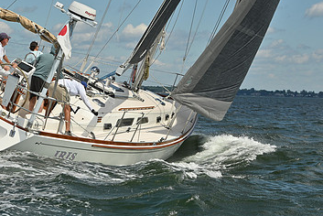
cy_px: 48
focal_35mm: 115
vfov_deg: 11.9
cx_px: 113
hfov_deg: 17.7
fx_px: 1033
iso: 250
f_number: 10
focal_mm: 70
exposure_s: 1/1250
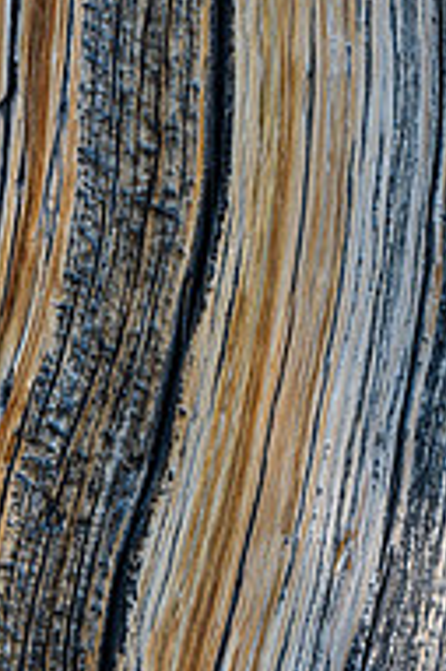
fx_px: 2197
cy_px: 516
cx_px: 112
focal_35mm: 118
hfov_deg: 11.6
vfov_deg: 17.2
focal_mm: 50
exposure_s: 1/60
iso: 100
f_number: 8
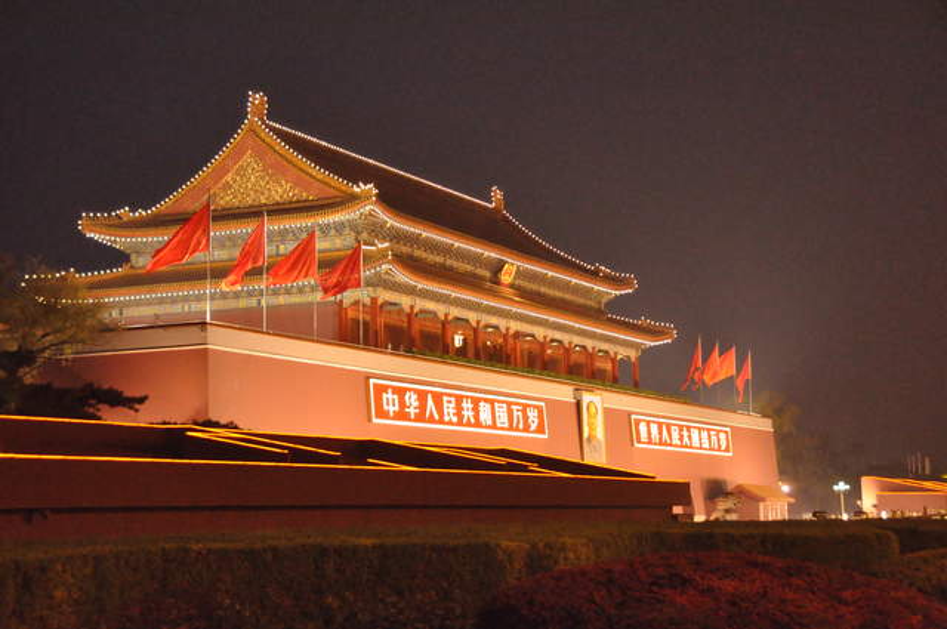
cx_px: 474
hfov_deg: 31.9
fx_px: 1655
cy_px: 314
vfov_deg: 21.5
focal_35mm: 63
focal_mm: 42
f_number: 5
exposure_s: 1/100
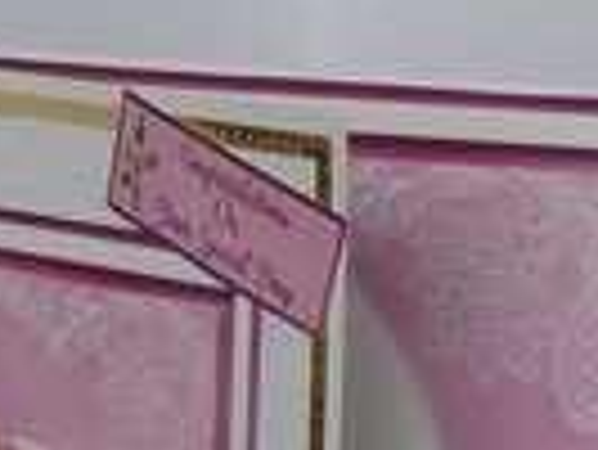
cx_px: 184
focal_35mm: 332
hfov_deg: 6.0
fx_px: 5741
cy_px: 637
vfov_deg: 4.5
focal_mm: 16.1
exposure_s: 1/50
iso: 800
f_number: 4.9
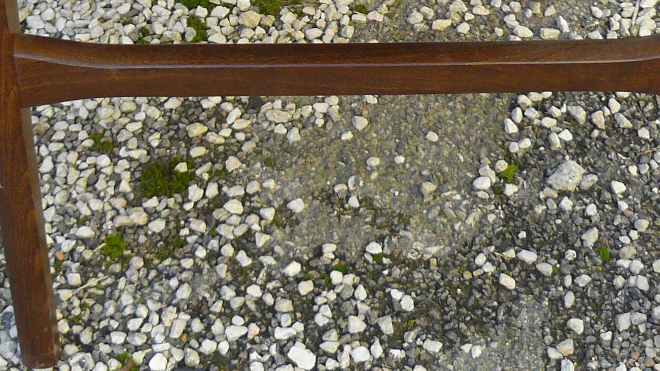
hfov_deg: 22.2
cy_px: -174
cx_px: 291
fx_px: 1680
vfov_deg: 12.1
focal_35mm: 96
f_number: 2.8
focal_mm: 6
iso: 100
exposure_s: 1/80
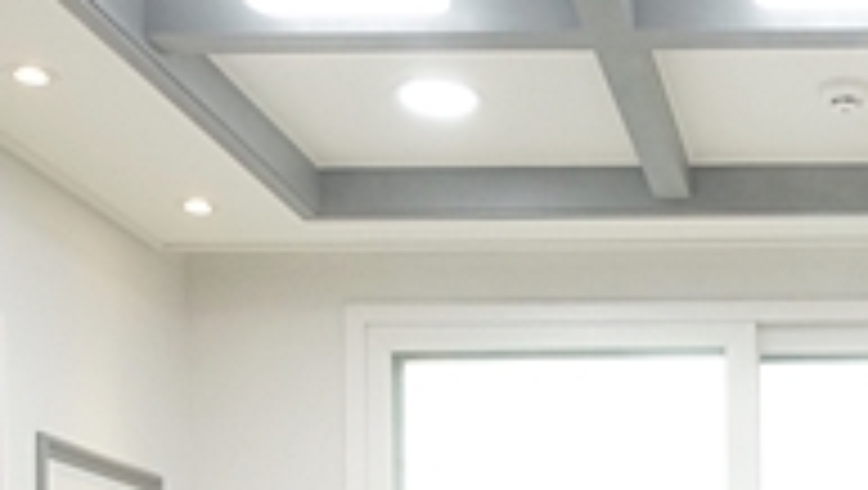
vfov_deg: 16.9
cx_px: 944
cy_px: 724
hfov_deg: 29.3
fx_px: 1497
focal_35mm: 65
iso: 800
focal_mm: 10
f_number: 9
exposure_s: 1/30
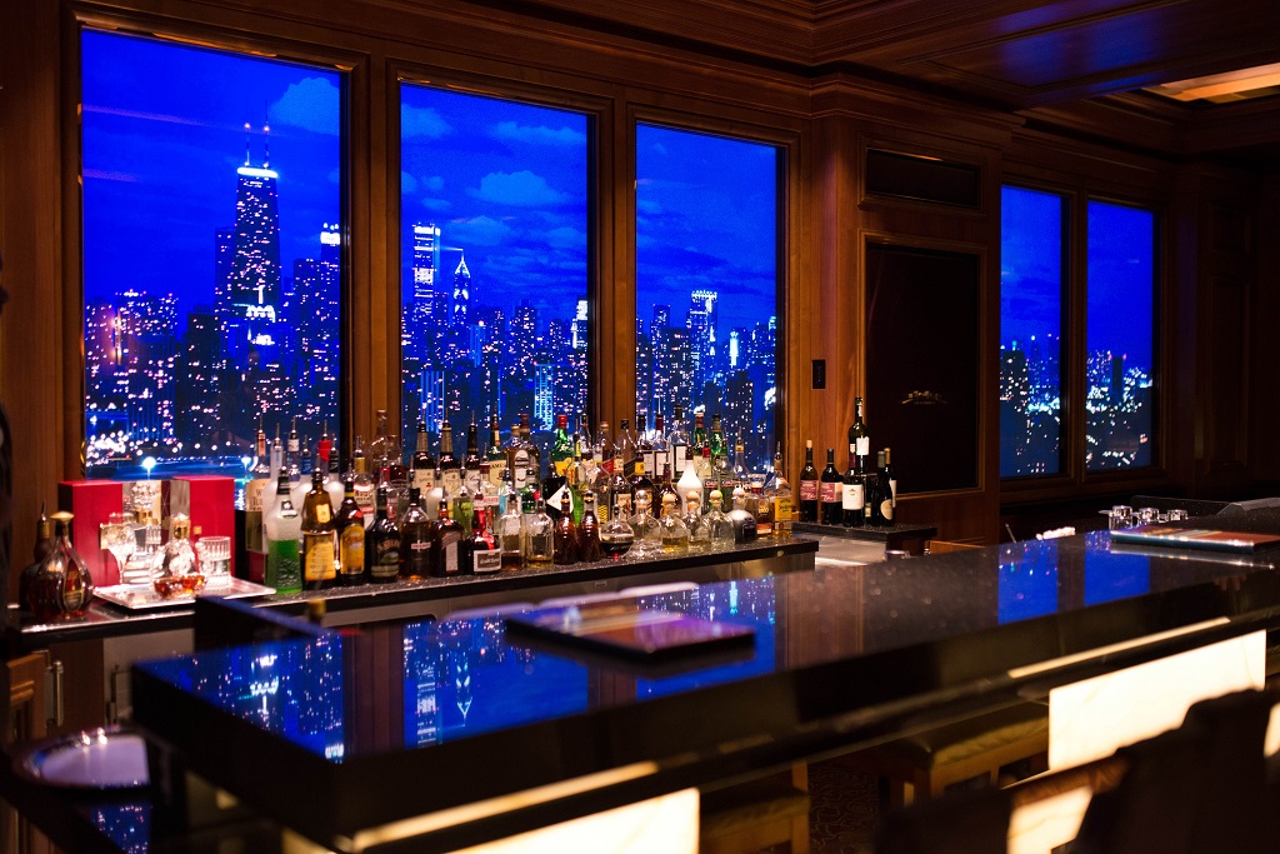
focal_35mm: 35
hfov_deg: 54.4
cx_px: 640
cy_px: 427
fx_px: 1245
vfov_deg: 37.9
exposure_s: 1/40
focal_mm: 35
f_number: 2
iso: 1600
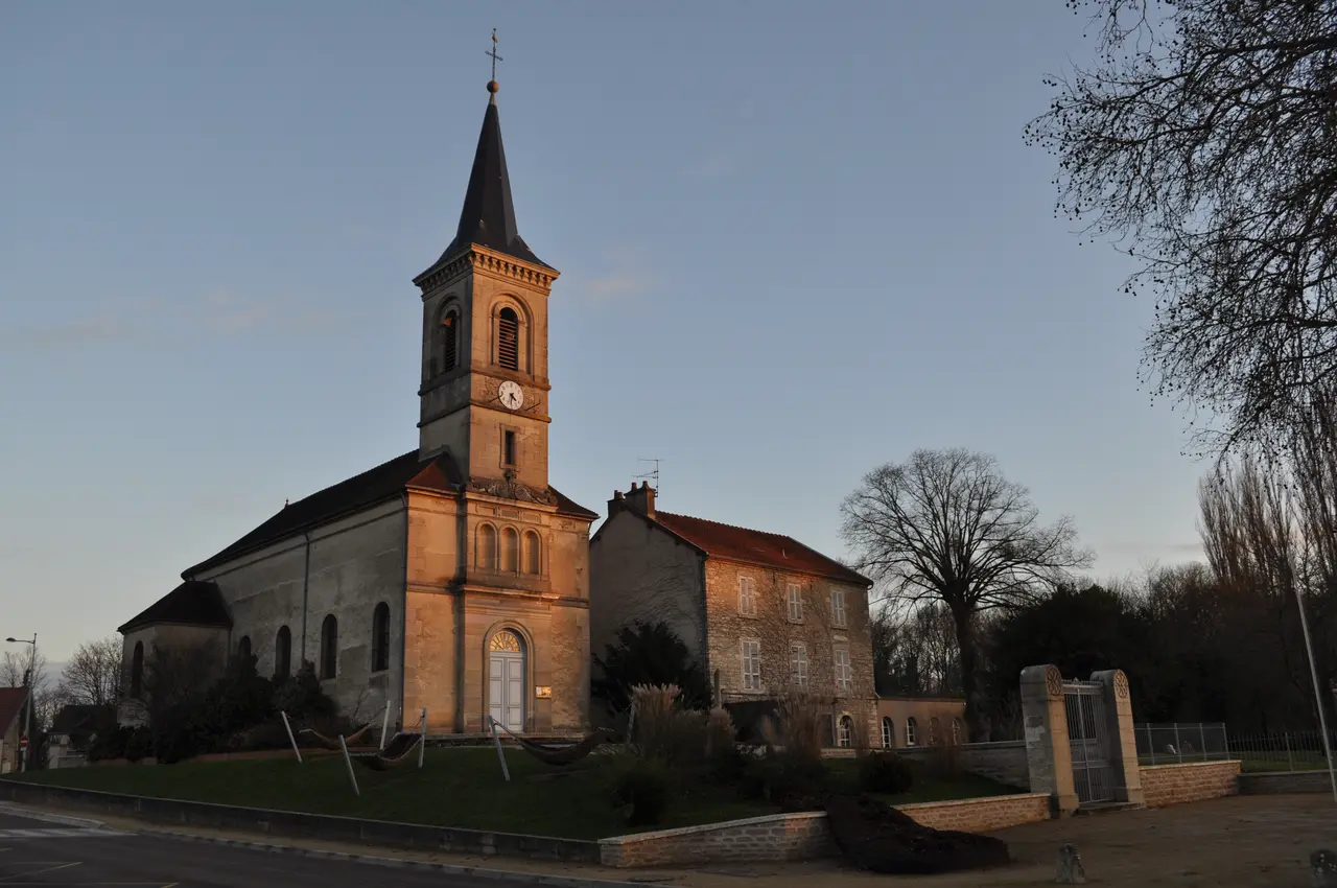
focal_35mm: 30
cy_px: 444
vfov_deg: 43.5
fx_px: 1113
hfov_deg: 62.0
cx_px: 668
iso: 200
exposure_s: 1/160
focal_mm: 20
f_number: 6.3
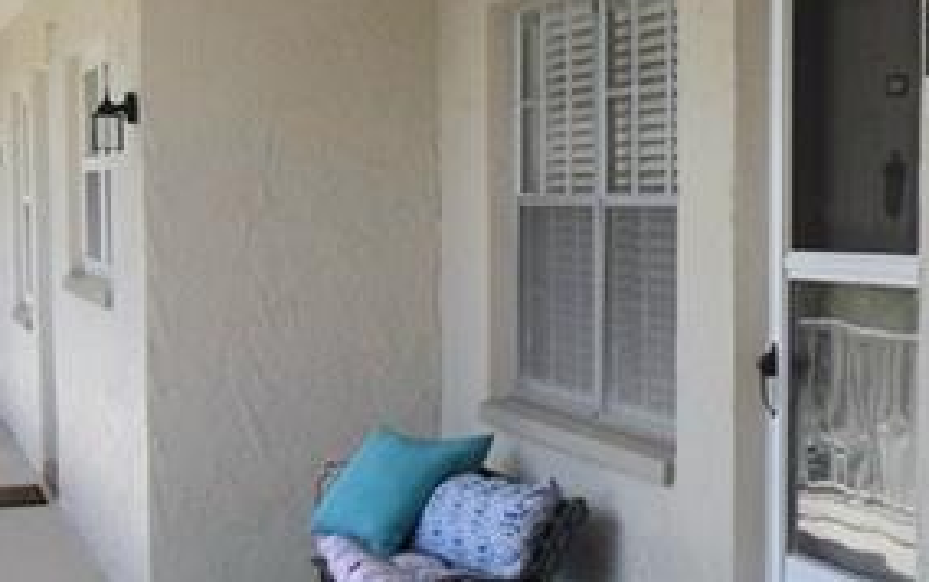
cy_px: 396
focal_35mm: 86
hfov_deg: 23.6
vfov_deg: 15.2
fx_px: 2179
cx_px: 782
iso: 200
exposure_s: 1/400
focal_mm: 10
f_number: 9
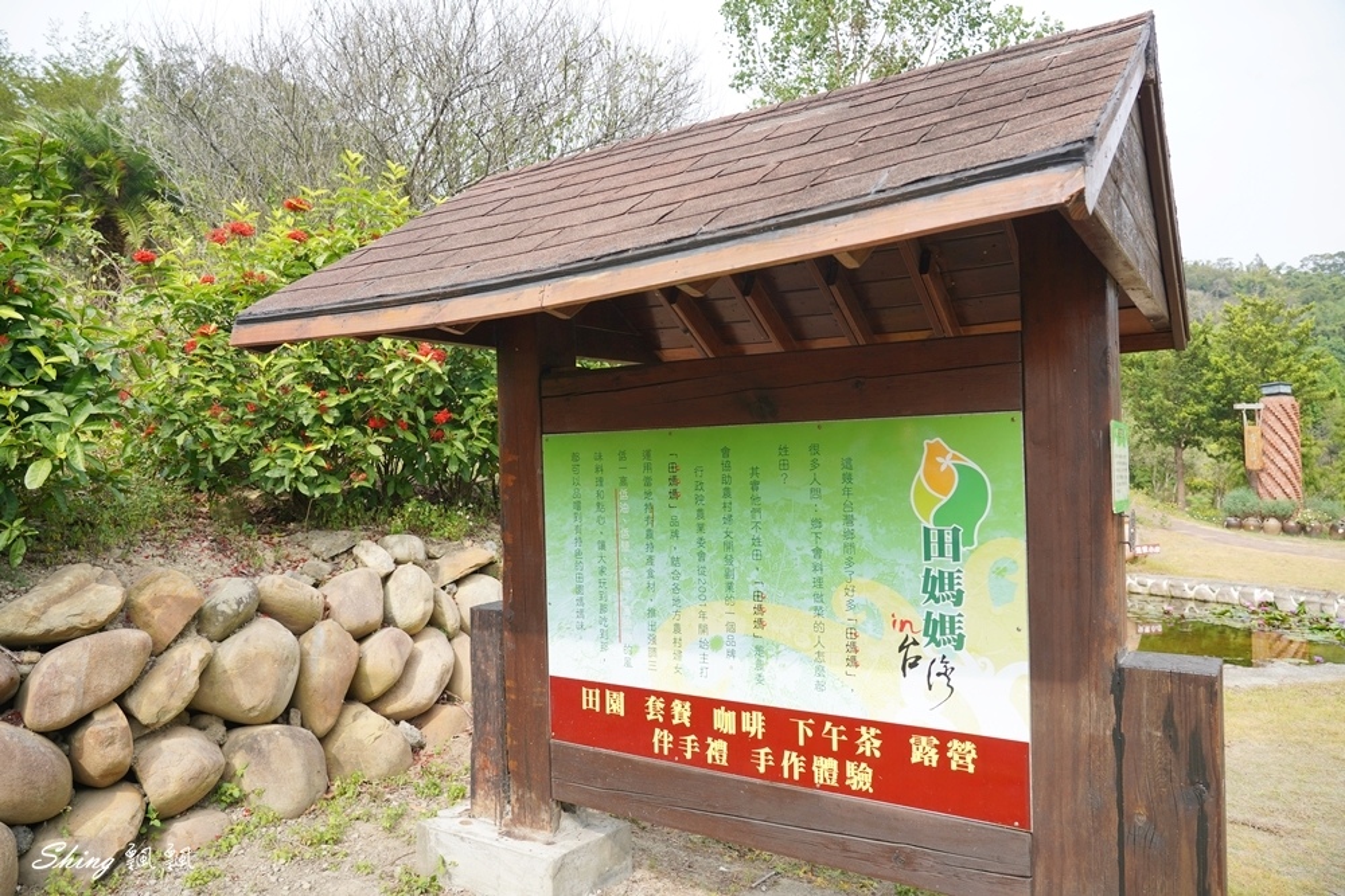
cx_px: 672
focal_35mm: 24
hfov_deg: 73.7
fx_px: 897
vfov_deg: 53.1
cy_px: 448
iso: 100
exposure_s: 1/125
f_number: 5.6
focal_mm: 24
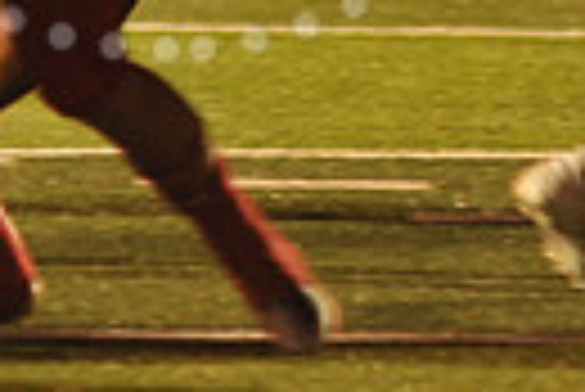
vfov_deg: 1.5
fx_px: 14511
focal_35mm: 892
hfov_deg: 2.3
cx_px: 166
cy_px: -374
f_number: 2.8
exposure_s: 1/200
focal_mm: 200
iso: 2000
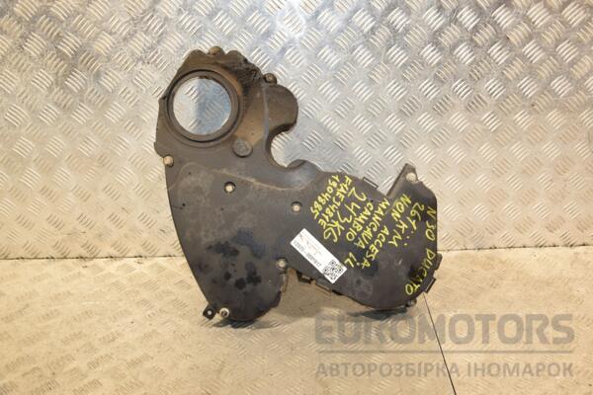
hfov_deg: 51.3
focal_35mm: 38
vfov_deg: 35.5
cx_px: 296
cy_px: 198
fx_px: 618
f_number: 5
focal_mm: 25
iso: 800
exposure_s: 1/200
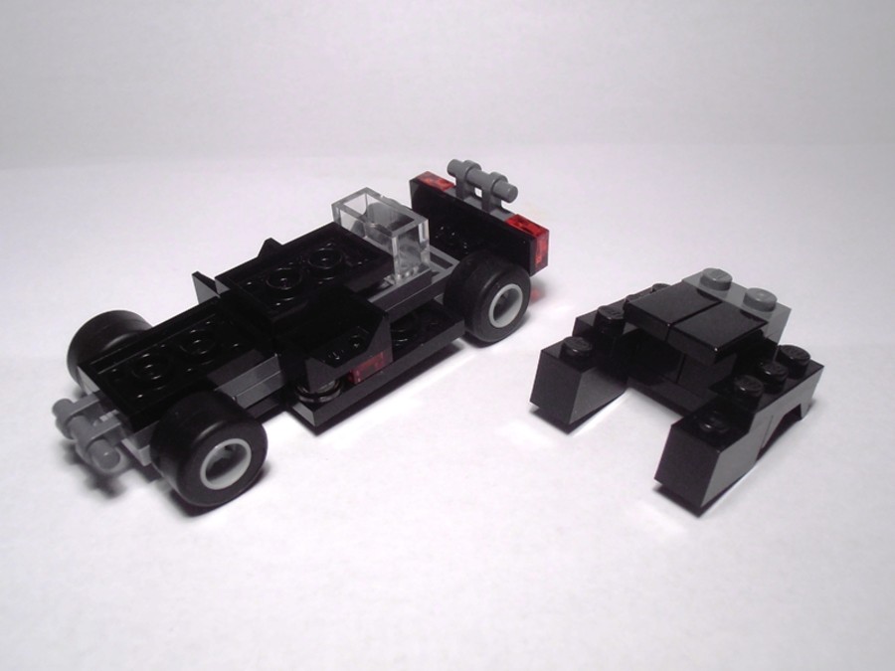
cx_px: 448
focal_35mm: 37
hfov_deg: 50.1
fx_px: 957
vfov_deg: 38.7
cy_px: 336
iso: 80
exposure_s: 1/50
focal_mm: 6.61
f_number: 3.9
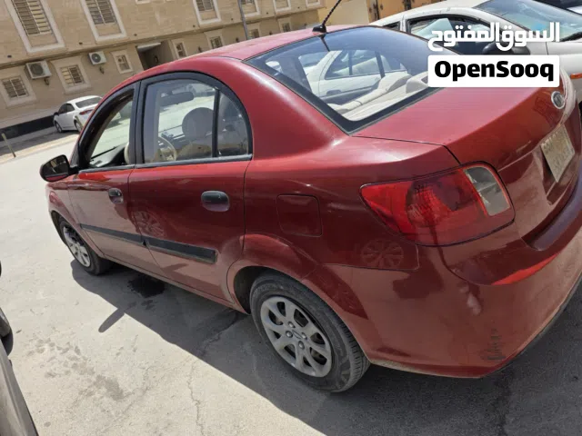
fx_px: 387
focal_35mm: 23
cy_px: 218
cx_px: 291
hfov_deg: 73.9
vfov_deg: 58.9
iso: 80
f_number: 1.7
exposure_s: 1/3891
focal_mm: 6.3
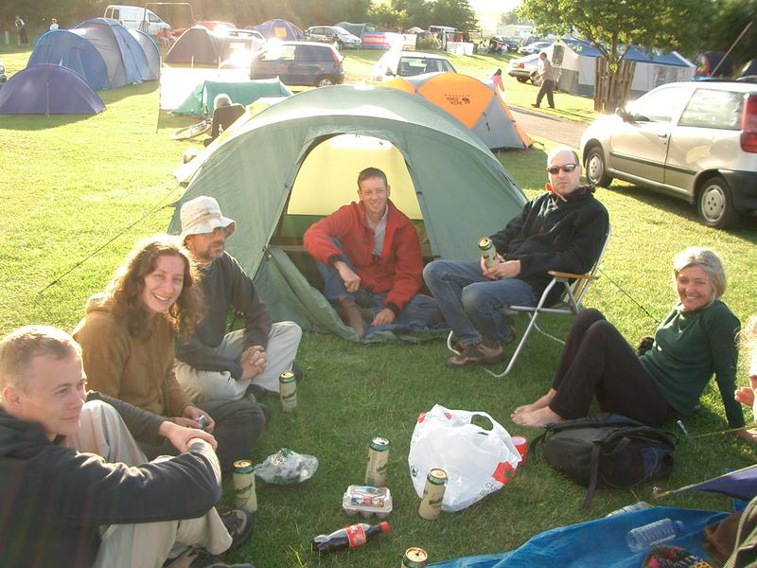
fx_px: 765
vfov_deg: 40.7
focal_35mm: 35
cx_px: 378
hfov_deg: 52.6
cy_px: 284
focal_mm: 5.8
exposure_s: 1/200
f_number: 2.6
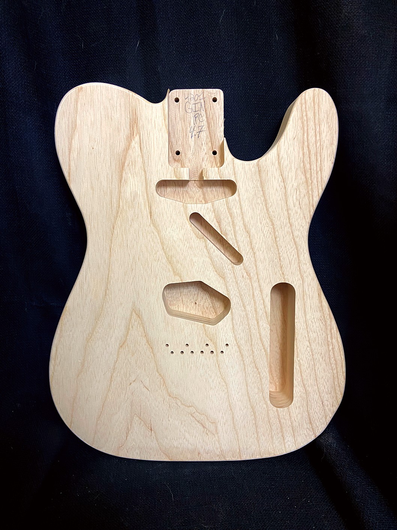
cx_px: 198
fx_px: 398
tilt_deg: -11.5
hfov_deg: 53.1
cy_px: 265
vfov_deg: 67.3
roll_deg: +2.0
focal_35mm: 26
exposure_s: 1/60
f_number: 1.8
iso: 160
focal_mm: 4.25
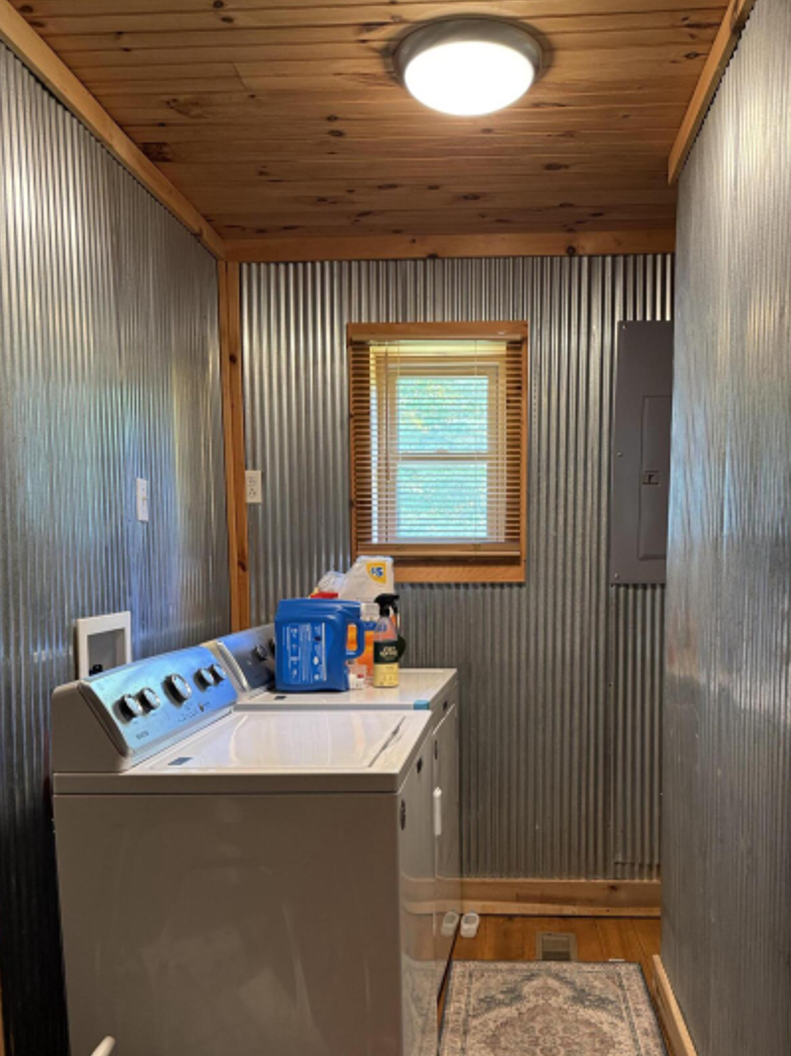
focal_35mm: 30
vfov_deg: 59.3
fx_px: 915
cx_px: 457
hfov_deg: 46.6
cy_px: 656
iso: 320
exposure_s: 1/60
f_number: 1.78
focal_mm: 6.76
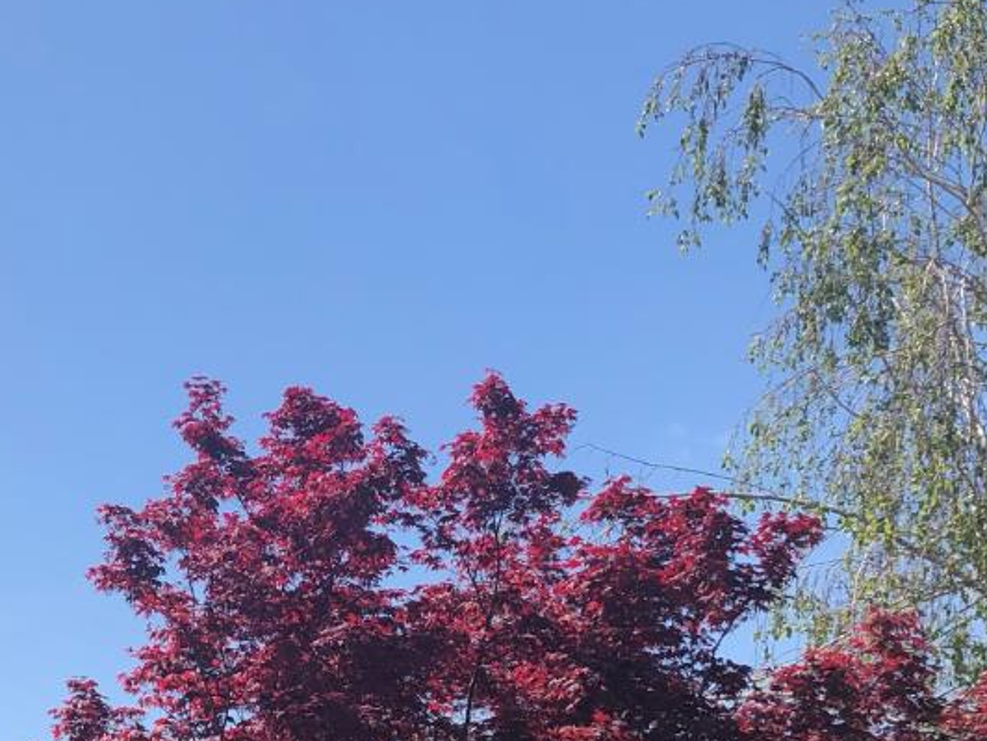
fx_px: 2253
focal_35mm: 79
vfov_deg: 18.1
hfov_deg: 24.6
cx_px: 304
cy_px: 785
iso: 20
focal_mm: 3.99
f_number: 1.8
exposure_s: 1/1779
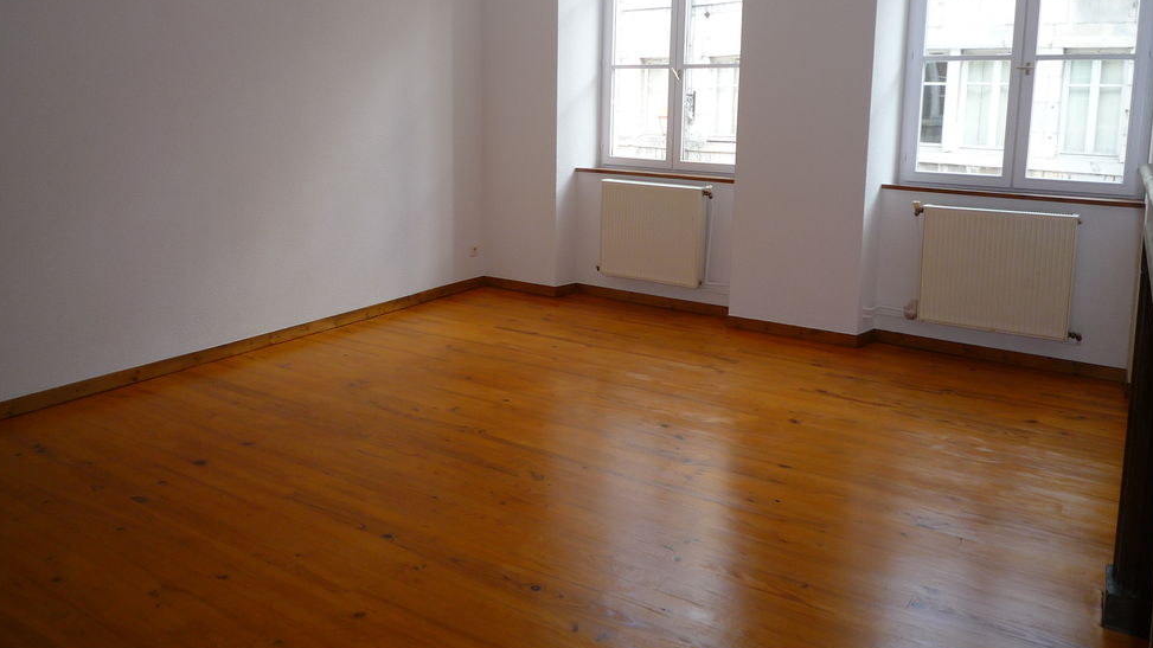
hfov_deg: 67.9
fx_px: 856
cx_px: 583
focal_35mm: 28
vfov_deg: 41.1
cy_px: 229
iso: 100
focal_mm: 4.4
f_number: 2.8
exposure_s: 1/80
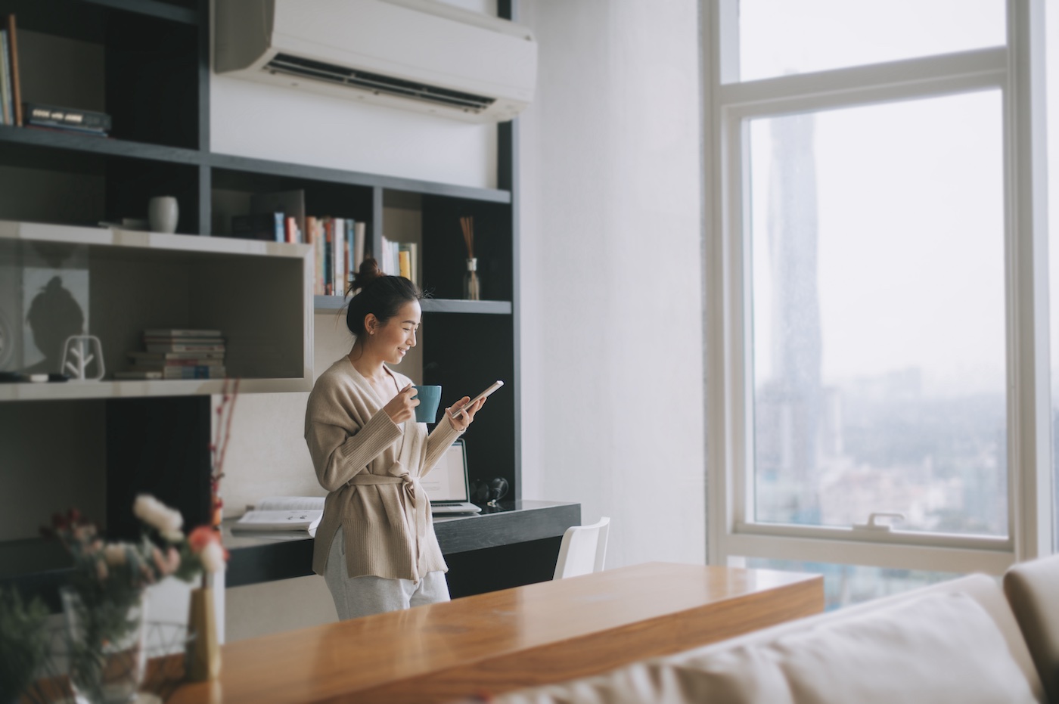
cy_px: 352
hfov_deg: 39.6
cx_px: 530
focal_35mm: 50
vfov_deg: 26.9
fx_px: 1470
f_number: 1.4
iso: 64
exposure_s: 1/500
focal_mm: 50
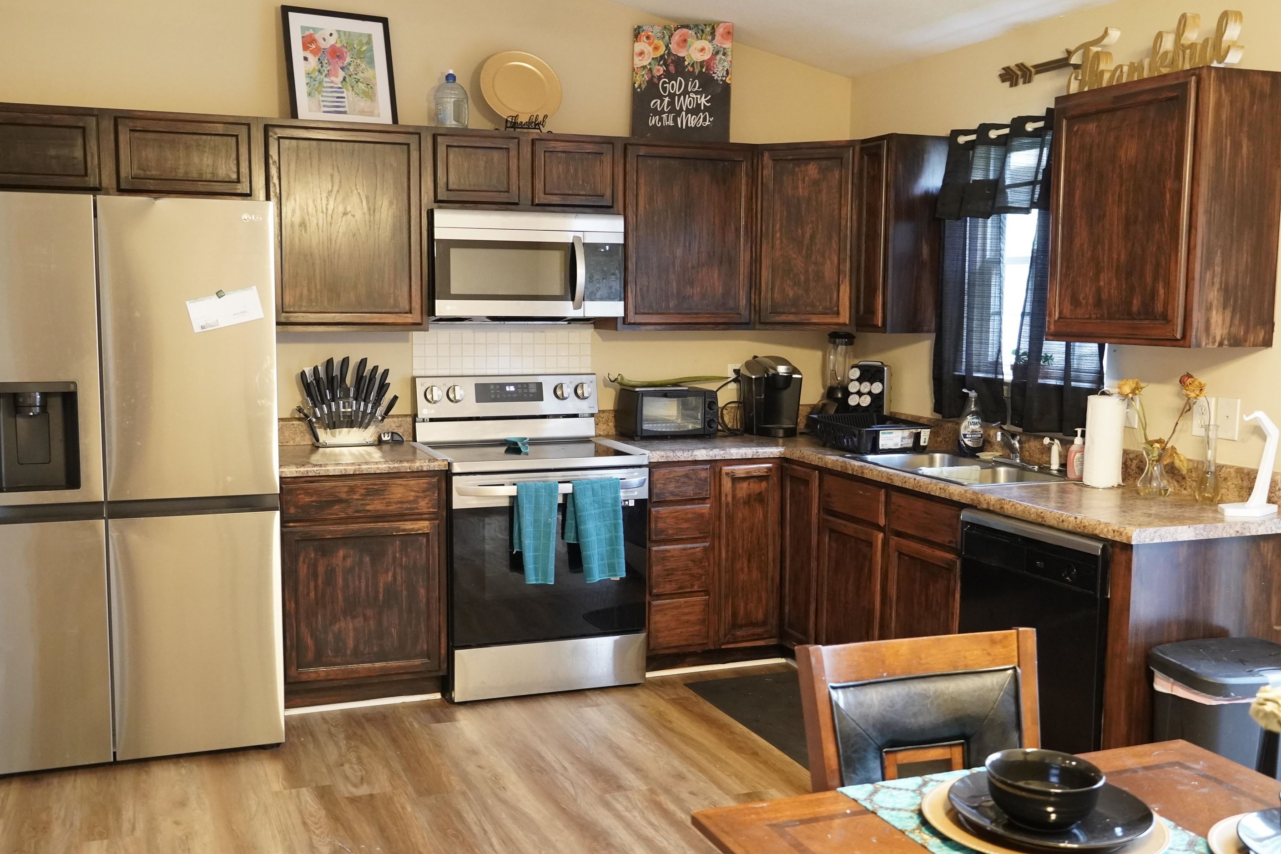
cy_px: 445
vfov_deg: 36.9
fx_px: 1281
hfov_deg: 53.1
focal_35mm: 36
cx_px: 627
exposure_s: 1/20
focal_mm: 22
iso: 2500
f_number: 4
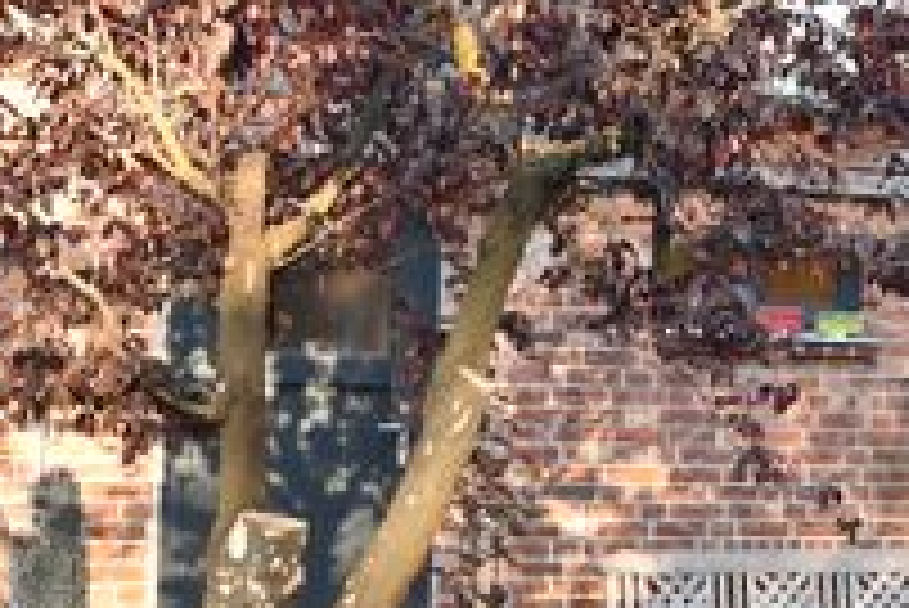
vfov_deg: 14.9
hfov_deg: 21.5
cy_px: 203
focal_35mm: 92
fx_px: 2325
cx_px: 855
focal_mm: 21
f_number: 8
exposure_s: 1/400
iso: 1600
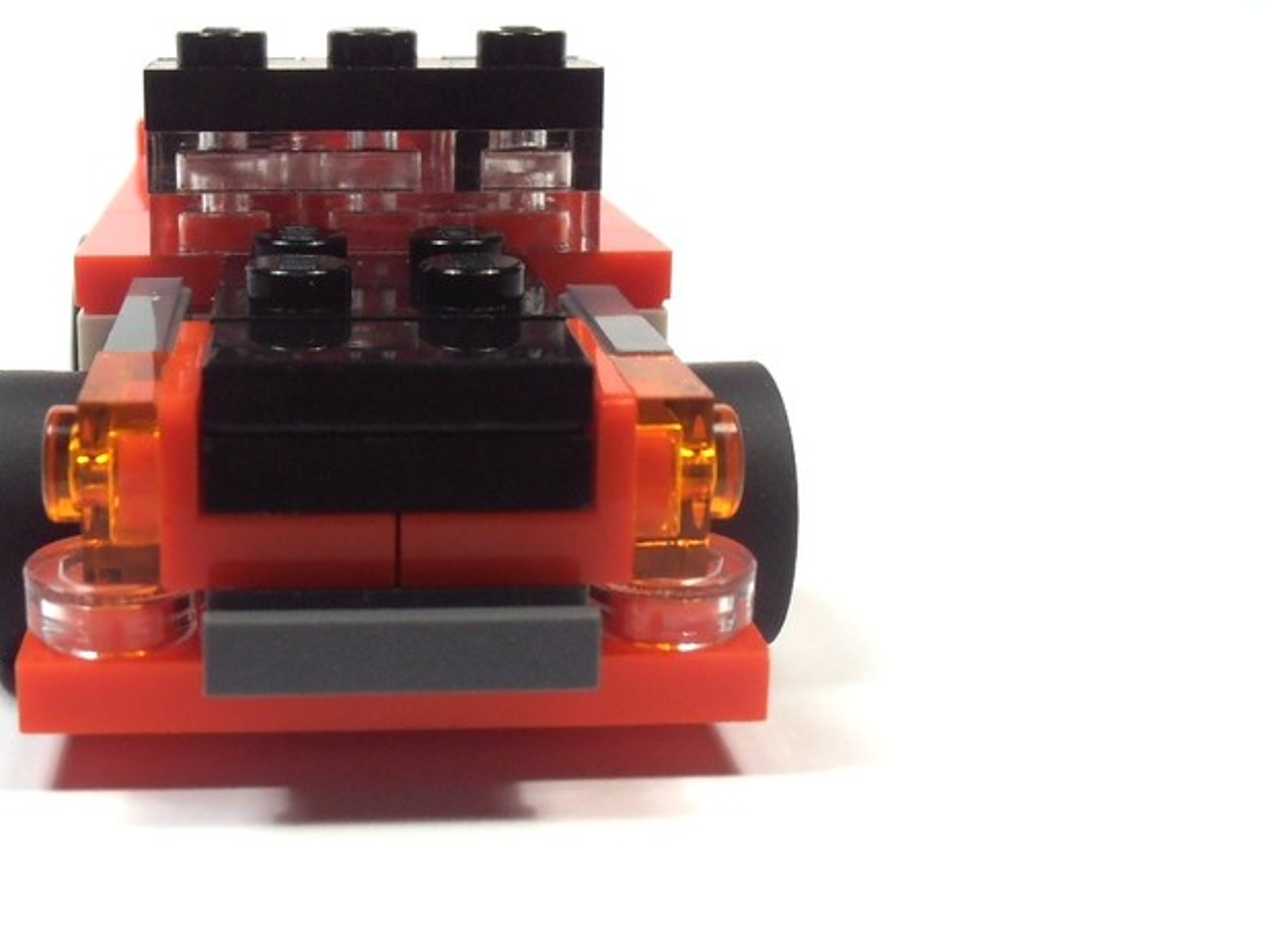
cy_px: 420
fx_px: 1978
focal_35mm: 54
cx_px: 390
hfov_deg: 35.1
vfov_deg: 27.0
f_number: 3.9
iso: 80
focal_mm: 6.61
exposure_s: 1/50
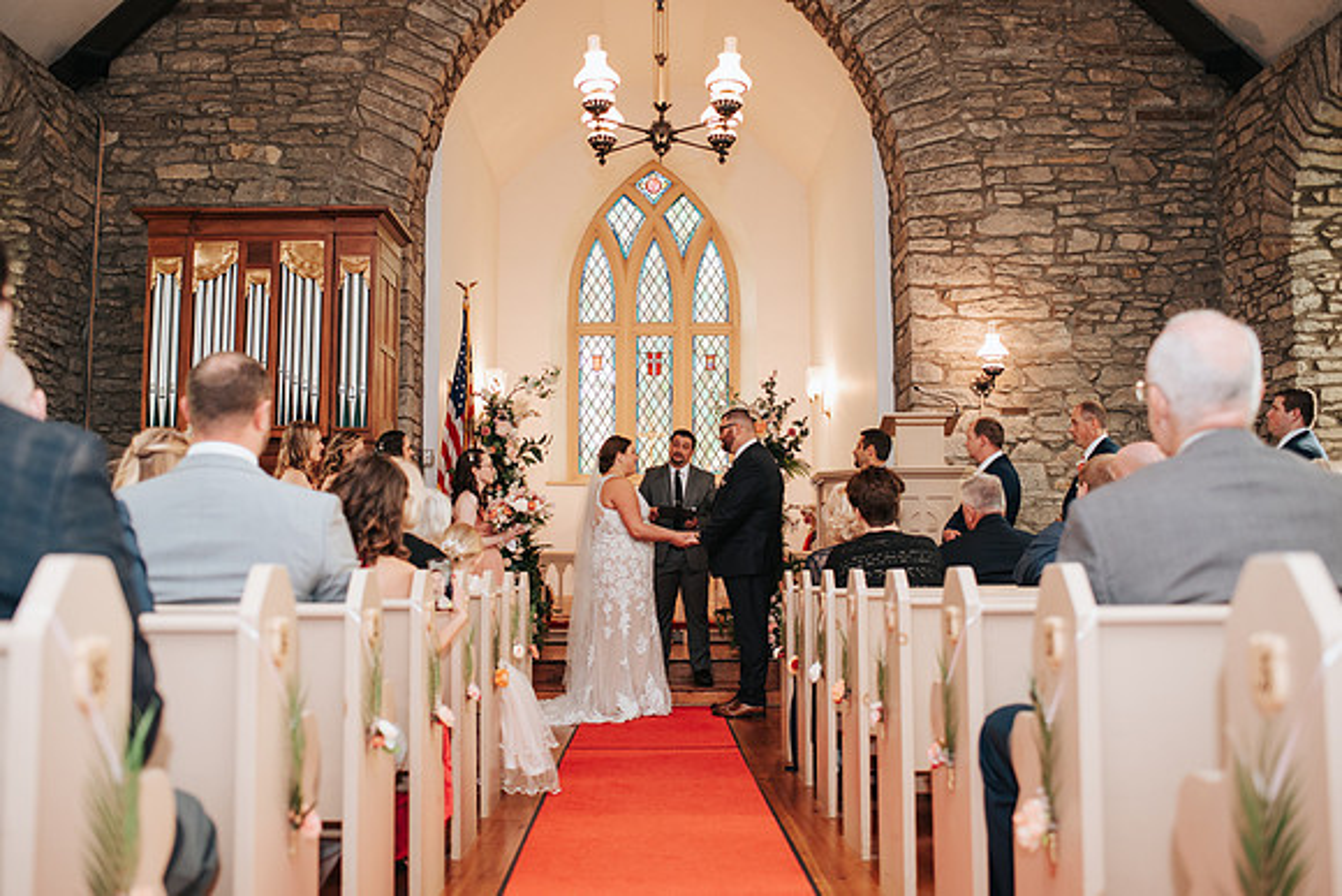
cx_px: 637
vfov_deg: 35.7
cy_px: 425
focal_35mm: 37
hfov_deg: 51.5
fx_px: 1390
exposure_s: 1/200
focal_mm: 35
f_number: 2.8
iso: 1000
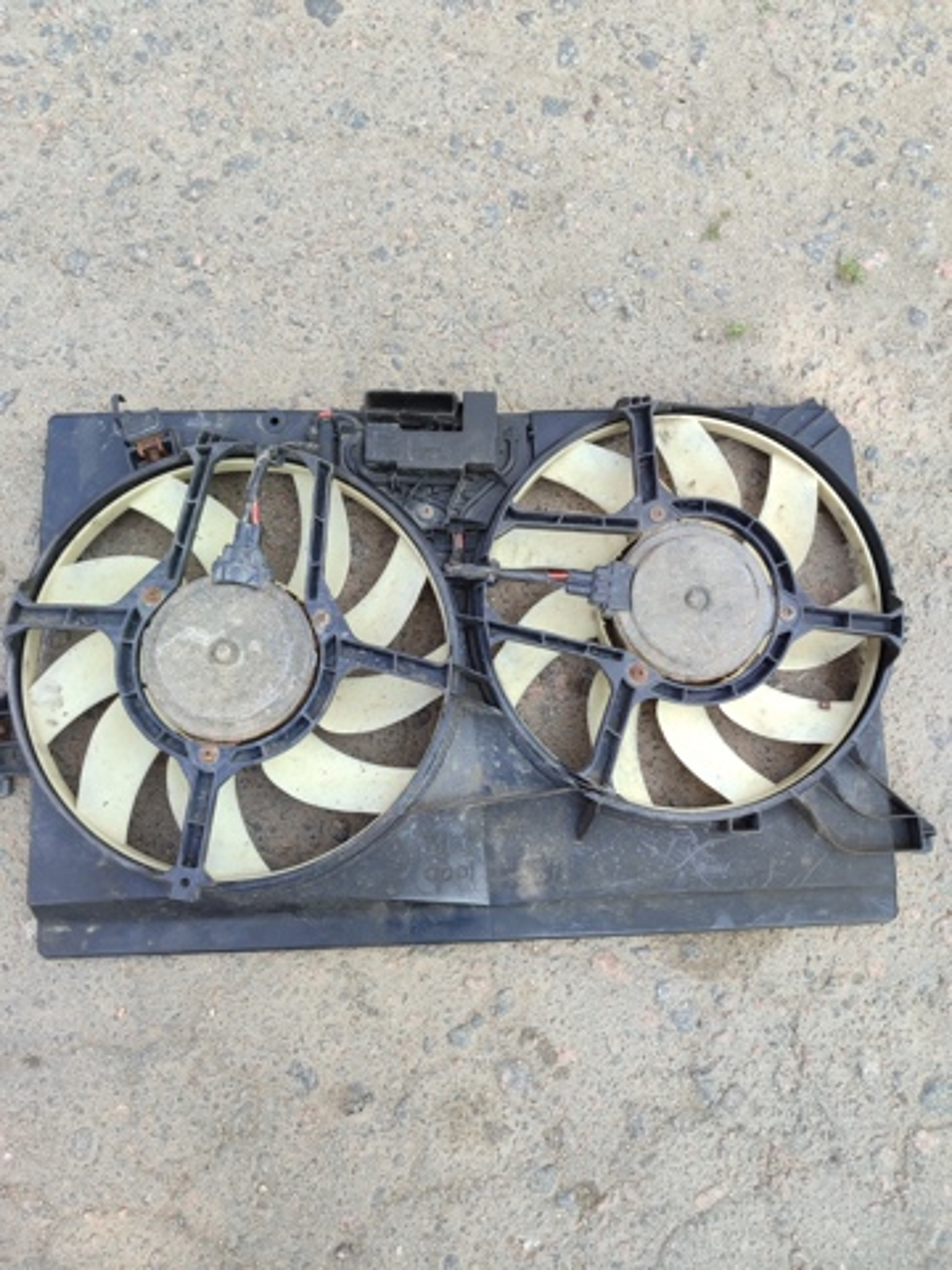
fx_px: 917
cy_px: 635
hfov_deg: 54.9
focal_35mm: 25
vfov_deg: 69.4
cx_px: 476
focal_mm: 5.95
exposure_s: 1/100
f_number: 1.89
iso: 80
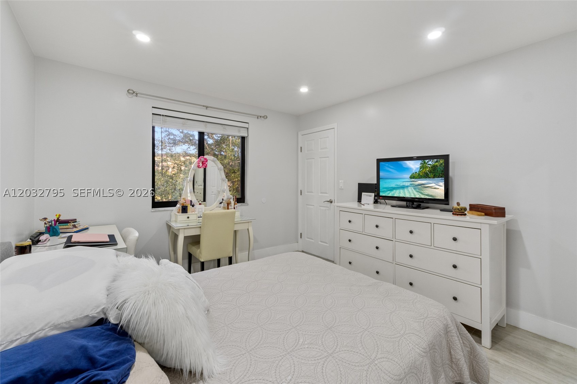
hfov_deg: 100.4
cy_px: 192
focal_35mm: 15
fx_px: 240
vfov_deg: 77.3
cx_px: 288
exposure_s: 1/1.25
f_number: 9
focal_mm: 10
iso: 400
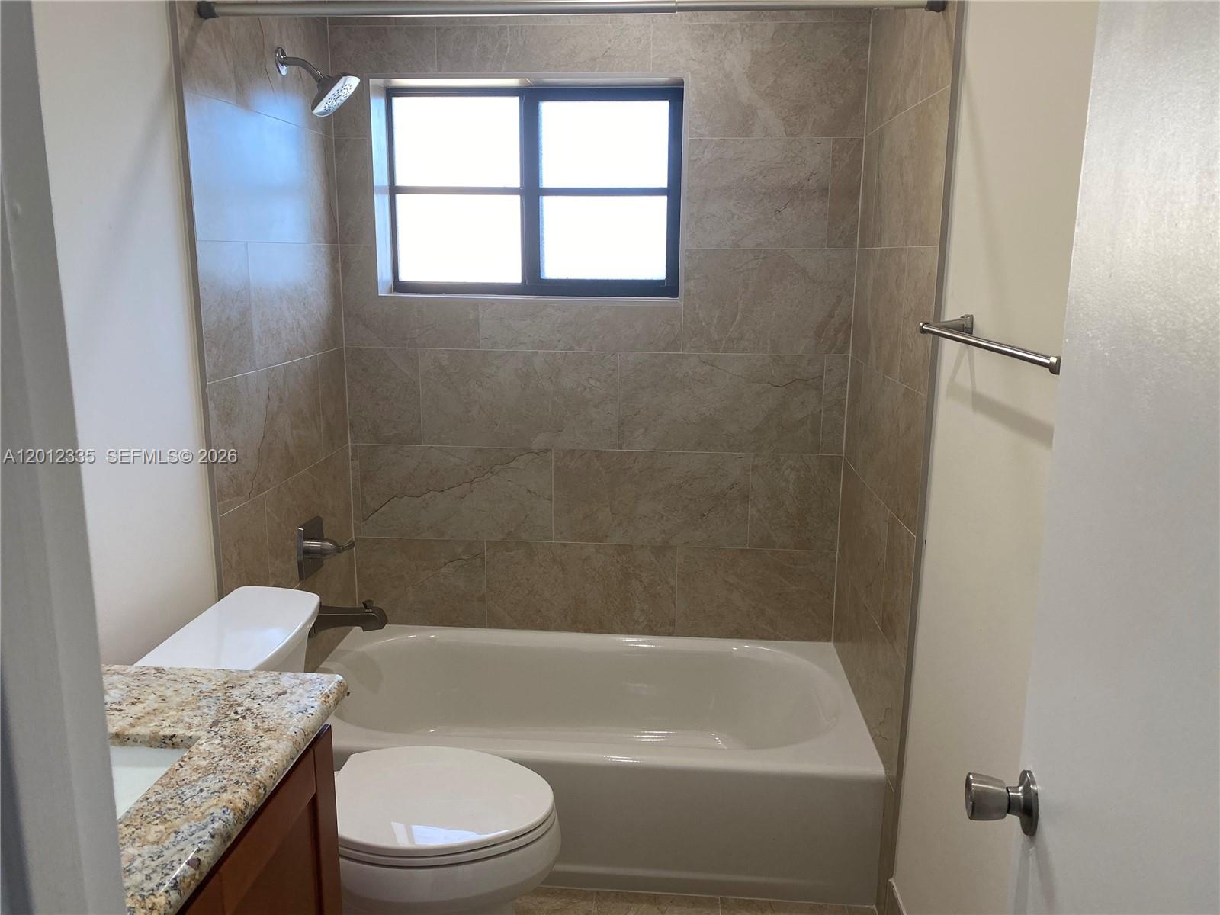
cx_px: 610
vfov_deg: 53.1
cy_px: 458
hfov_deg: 67.3
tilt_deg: -11.3
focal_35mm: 26
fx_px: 916
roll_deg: -0.5
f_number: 1.8
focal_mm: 4.25
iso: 100
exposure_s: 1/120
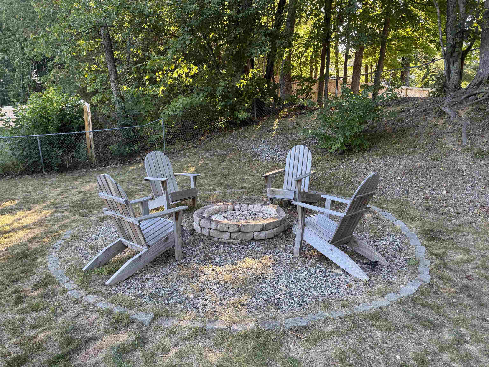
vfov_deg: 56.8
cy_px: 184
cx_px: 244
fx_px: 339
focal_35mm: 24
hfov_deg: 71.6
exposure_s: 1/121
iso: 100
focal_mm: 6.76
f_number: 1.78
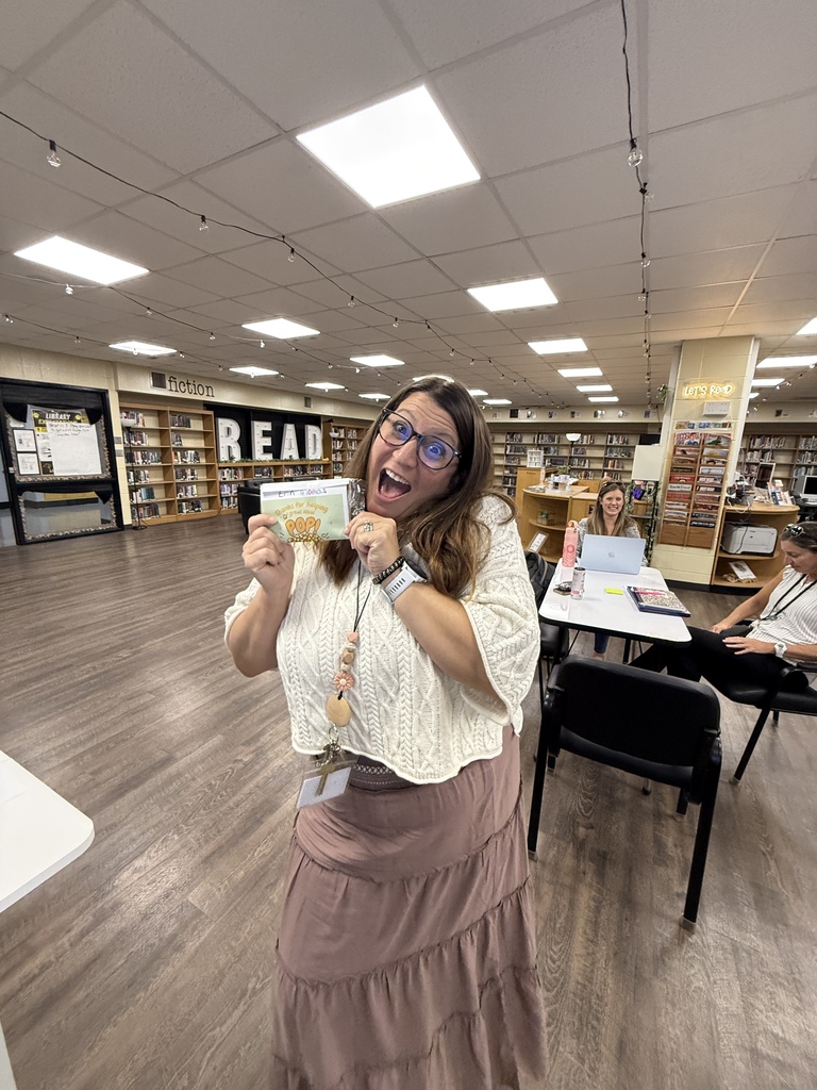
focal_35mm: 14
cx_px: 408
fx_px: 441
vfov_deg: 102.1
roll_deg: +0.2
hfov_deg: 85.7
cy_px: 545
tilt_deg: -11.7
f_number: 2.2
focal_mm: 2.22
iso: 320
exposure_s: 1/120
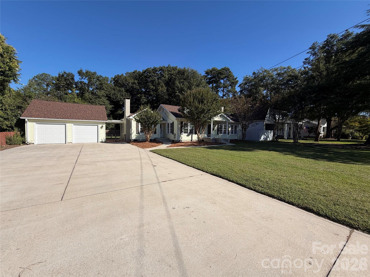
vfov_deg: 85.7
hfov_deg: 102.1
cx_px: 185
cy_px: 138
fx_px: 150
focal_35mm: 14
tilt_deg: -3.2
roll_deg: +0.3
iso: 20
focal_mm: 2.22
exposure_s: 1/888
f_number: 2.2
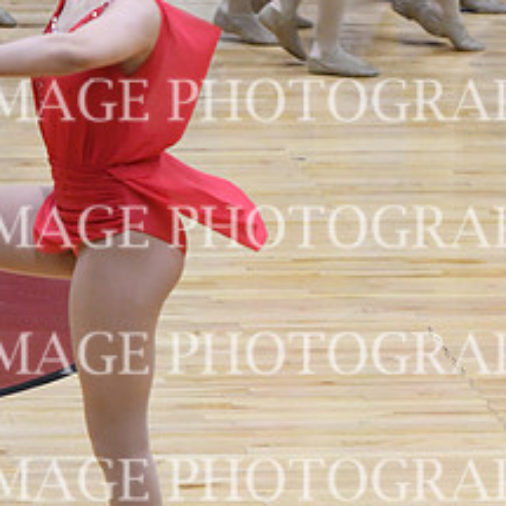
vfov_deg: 4.1
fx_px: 7078
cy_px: 417
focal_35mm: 428
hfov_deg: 4.1
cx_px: 152
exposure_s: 1/400
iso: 4000
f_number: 3.5
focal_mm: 125
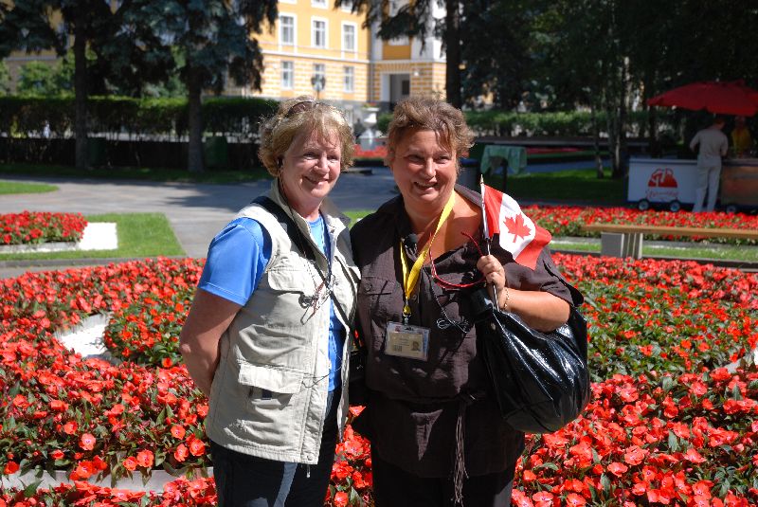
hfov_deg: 33.4
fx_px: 1264
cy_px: 254
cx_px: 379
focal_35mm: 60
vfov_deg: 22.7
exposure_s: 1/500
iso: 140
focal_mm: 40
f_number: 4.5
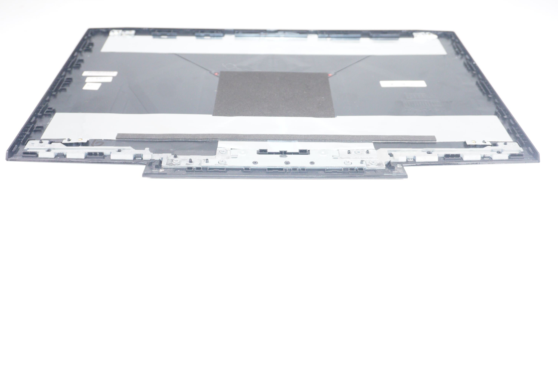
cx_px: 279
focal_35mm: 36
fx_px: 558
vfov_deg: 36.8
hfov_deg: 53.2
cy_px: 186
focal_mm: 24
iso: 800
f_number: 5
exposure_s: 1/160
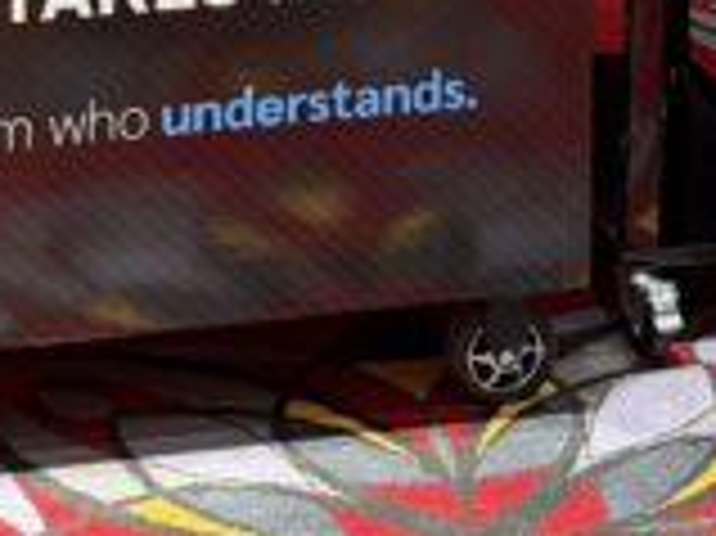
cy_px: -545
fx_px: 2398
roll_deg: -0.6
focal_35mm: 116
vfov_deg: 11.5
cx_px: 450
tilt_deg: -5.1
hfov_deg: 17.0
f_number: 1.78
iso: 640
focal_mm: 6.76
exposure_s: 1/60
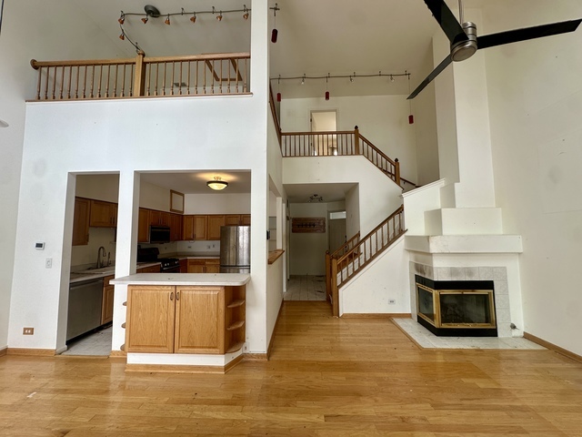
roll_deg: -0.2
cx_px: 291
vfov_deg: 85.7
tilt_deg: +5.3
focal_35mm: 14
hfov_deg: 102.1
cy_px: 218
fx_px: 235
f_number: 2.2
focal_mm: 2.22
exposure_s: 1/120
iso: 50
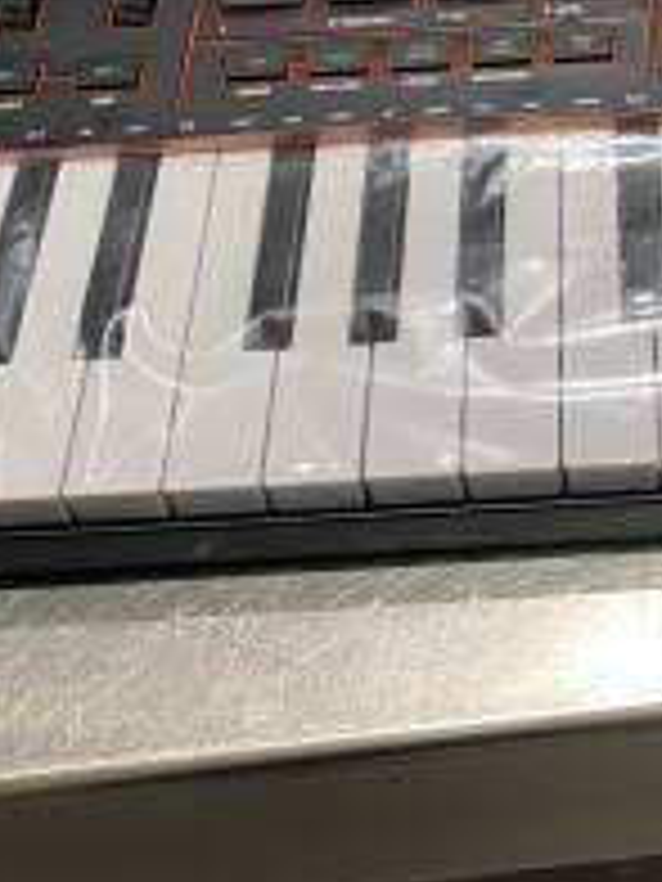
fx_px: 1759
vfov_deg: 25.9
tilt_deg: -42.6
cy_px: -99
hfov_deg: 20.7
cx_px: 639
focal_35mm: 69
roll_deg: +4.1
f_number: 1.8
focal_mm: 4.25
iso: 80
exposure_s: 1/60
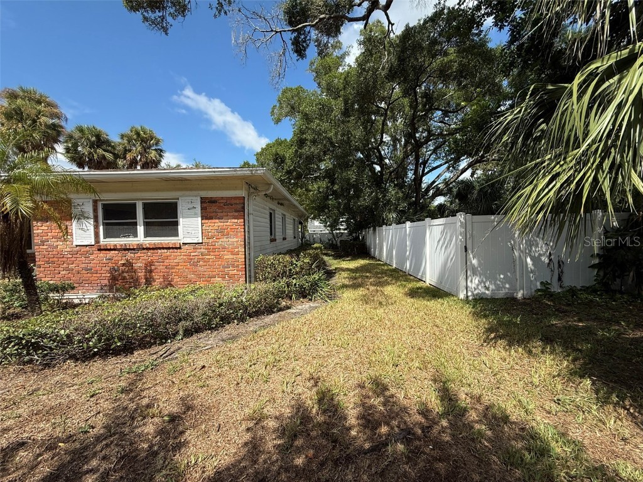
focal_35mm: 14
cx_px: 322
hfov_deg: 102.1
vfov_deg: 85.7
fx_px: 260
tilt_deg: -1.3
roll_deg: +0.9
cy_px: 241
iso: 50
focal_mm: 2.22
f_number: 2.2
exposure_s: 1/1464
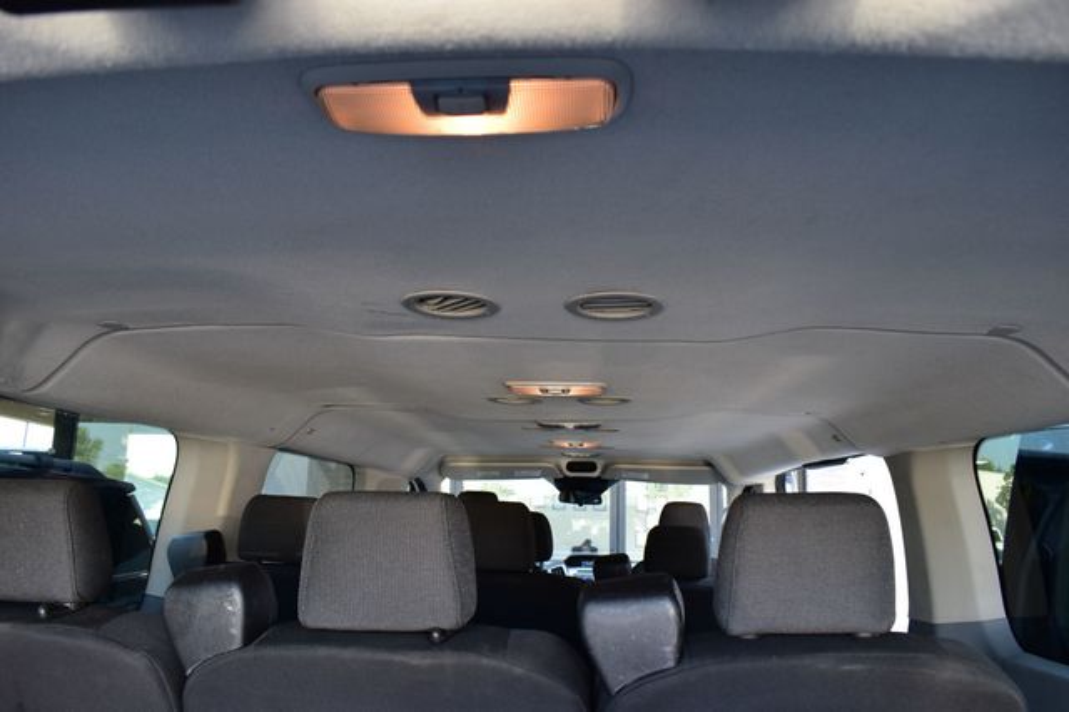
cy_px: 356
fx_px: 801
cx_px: 534
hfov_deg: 67.4
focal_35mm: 27
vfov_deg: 47.9
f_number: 7.1
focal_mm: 18
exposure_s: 1/40
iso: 400
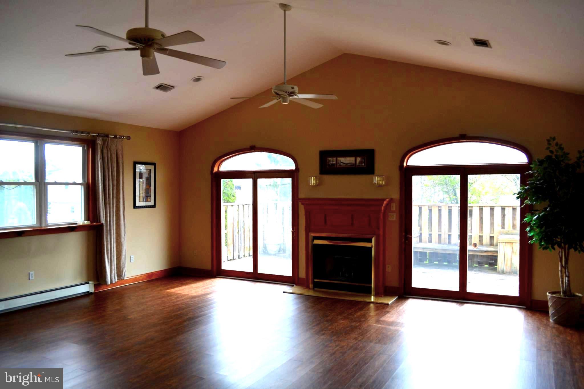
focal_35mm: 27
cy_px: 194
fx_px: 438
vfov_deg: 47.9
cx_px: 292
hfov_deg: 67.4
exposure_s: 1/125
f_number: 5.6
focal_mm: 18
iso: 200
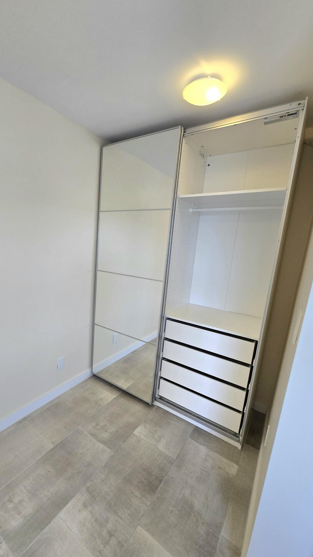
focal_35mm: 15
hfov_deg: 69.4
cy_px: 287
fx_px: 221
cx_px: 117
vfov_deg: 103.0
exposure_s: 1/60.2
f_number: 2.2
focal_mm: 1.7
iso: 80
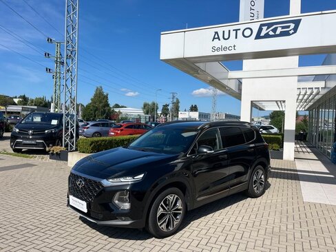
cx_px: 168
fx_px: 252
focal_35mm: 26
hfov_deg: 67.3
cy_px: 126
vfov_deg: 53.1
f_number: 1.6
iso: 50
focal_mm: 5.1
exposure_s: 1/5076
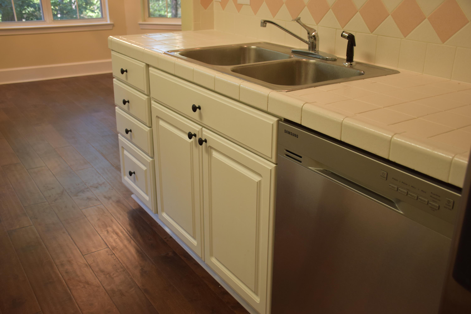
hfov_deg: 53.1
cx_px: 236
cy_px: 157
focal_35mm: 36
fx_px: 471
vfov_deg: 36.9
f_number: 3.8
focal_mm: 24
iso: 640
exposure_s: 1/60
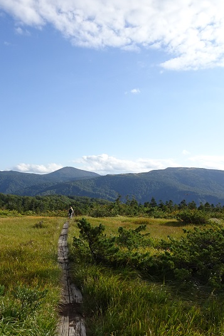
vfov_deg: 55.8
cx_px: 81
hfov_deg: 38.6
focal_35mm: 34
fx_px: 318
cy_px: 171
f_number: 3.5
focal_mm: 4.1
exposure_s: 1/800
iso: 80
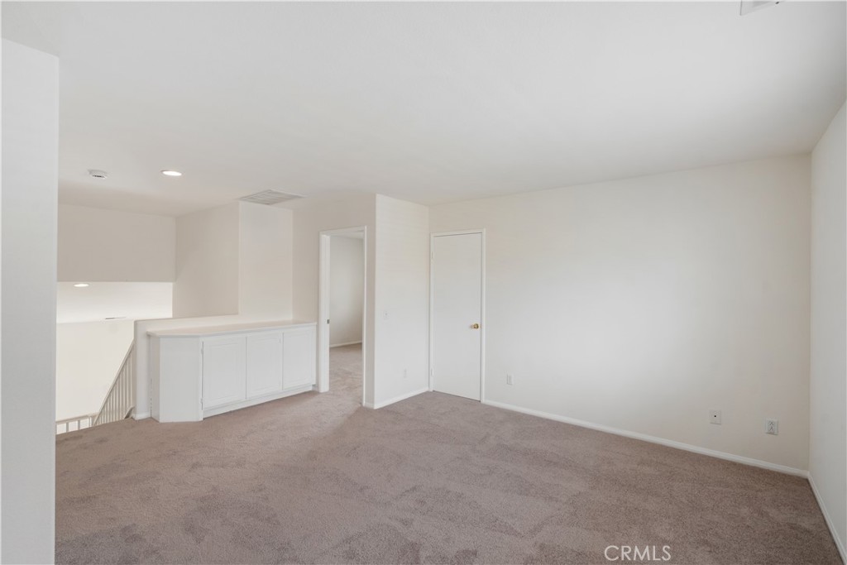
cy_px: 282
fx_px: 376
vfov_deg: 73.8
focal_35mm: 16
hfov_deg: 96.7
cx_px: 424
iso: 1250
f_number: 7.1
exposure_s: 1/125
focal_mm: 16
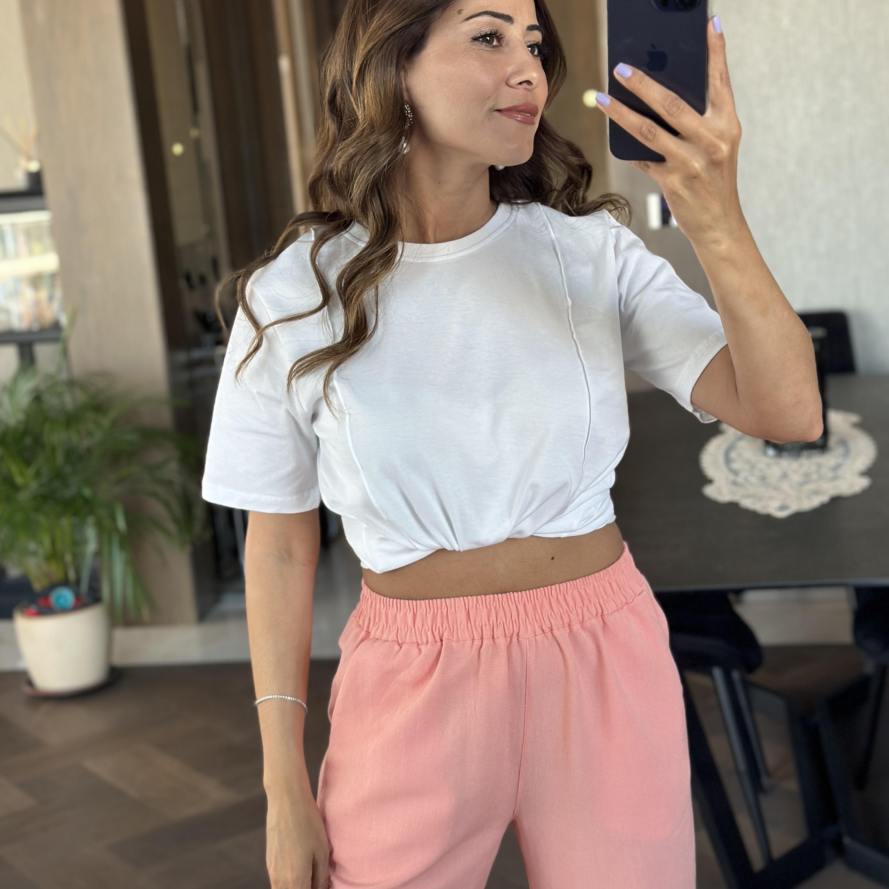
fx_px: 1656
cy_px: 463
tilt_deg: -18.1
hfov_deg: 30.0
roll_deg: +5.7
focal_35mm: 57
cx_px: 444
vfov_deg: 30.0
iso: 125
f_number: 1.78
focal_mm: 6.86
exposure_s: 1/75
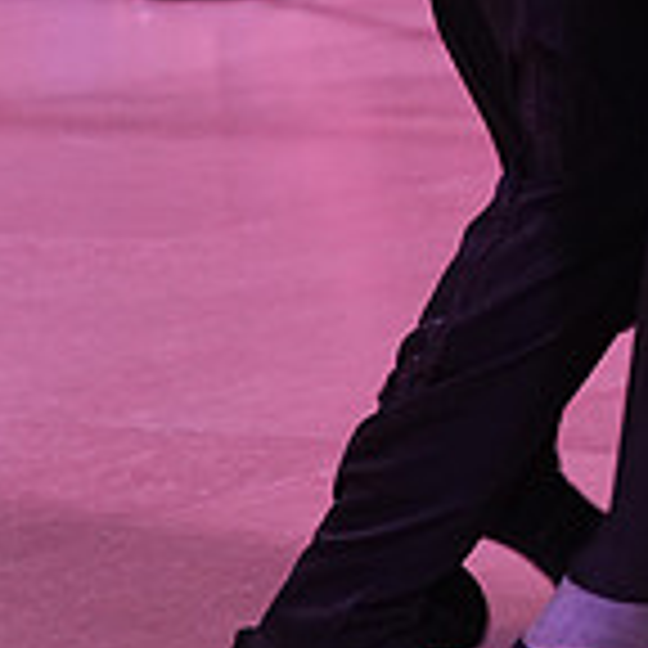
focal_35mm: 329
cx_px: 713
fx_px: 6968
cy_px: -504
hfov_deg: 5.3
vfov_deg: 5.3
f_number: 5.6
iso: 2000
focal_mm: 96
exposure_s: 1/250
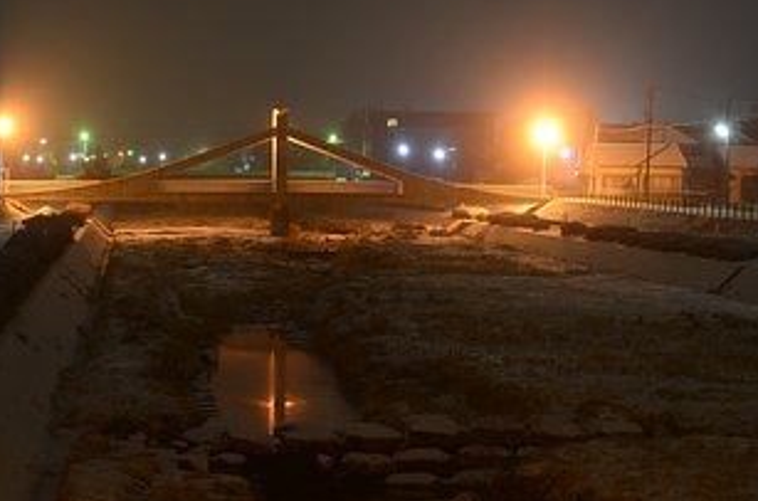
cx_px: 504
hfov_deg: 16.4
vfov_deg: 10.9
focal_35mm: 125
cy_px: 181
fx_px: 2625
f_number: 10
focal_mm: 50
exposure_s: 30
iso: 100
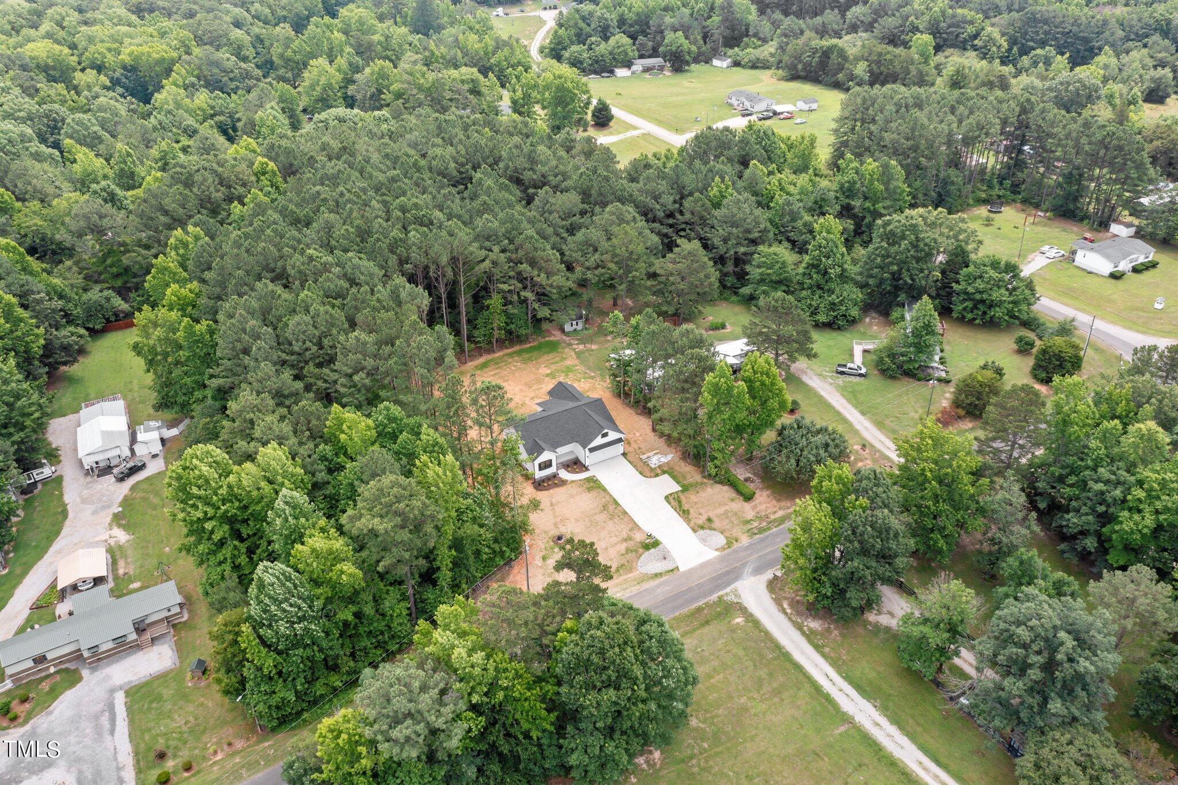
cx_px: 589
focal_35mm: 28
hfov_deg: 65.5
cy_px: 392
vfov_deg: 46.4
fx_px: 916
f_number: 5
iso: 100
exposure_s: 1/200
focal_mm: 10.26
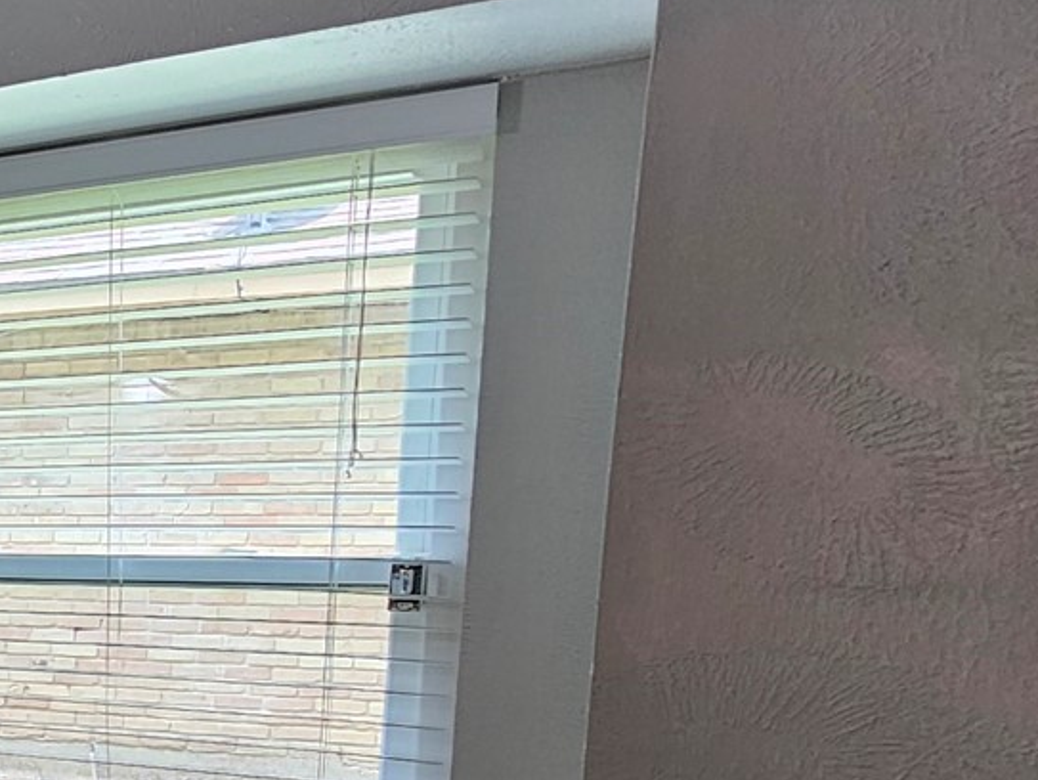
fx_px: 1470
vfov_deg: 28.5
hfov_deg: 23.5
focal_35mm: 49
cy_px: 704
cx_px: -753
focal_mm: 2.2
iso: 125
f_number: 2.2
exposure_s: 1/72.1
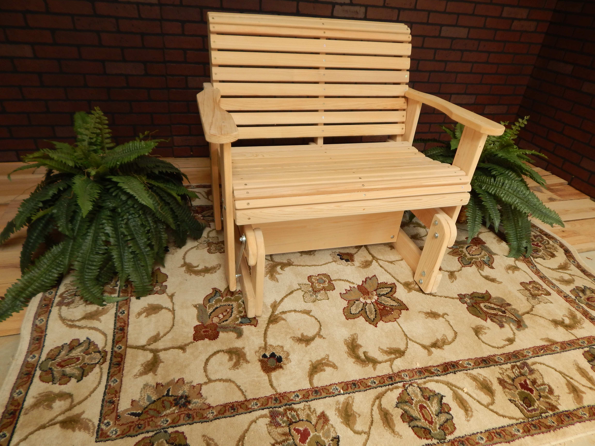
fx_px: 395
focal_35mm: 23
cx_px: 298
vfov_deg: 58.9
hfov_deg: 73.9
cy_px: 223
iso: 125
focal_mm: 4
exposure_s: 1/100
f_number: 3
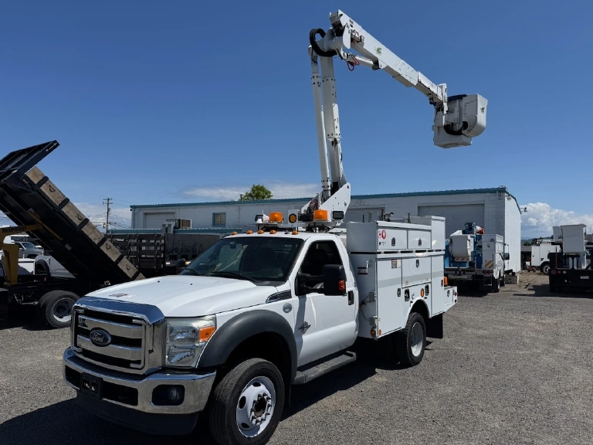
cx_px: 308
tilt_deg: +1.6
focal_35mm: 25
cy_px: 230
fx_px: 428
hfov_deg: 69.4
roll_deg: -1.2
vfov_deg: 54.9
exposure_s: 1/7937
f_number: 1.78
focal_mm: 6.76
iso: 80
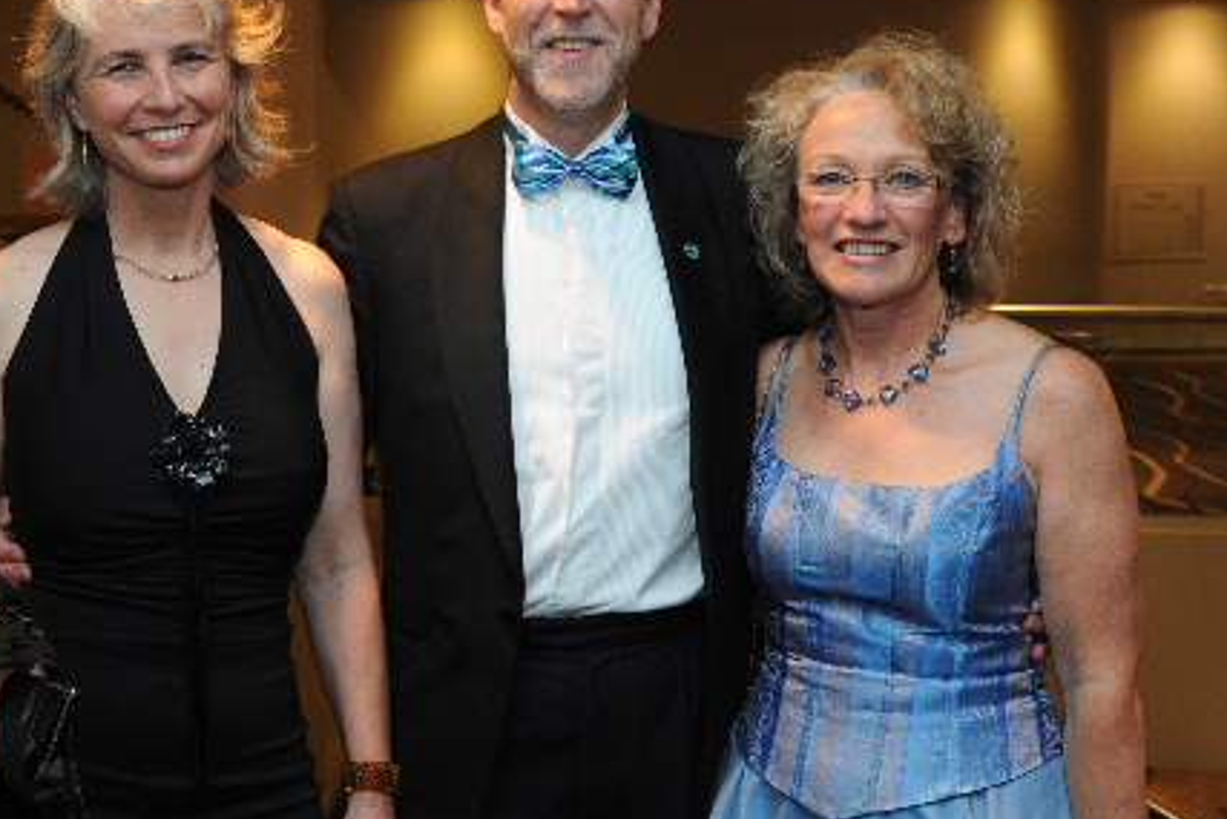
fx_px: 2250
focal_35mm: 66
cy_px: 341
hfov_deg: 30.2
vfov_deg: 20.6
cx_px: 379
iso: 2000
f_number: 8
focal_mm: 44
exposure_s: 1/25
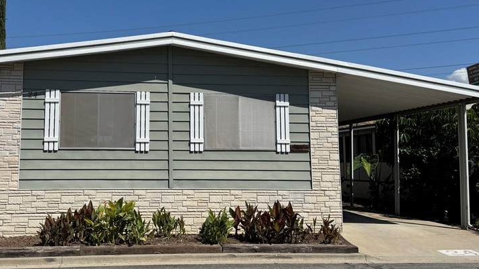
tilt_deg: +5.3
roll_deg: -0.5
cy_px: 114
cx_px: 161
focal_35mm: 38
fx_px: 482
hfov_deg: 51.8
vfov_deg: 31.1
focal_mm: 6.76
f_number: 1.78
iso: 80
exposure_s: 1/7937
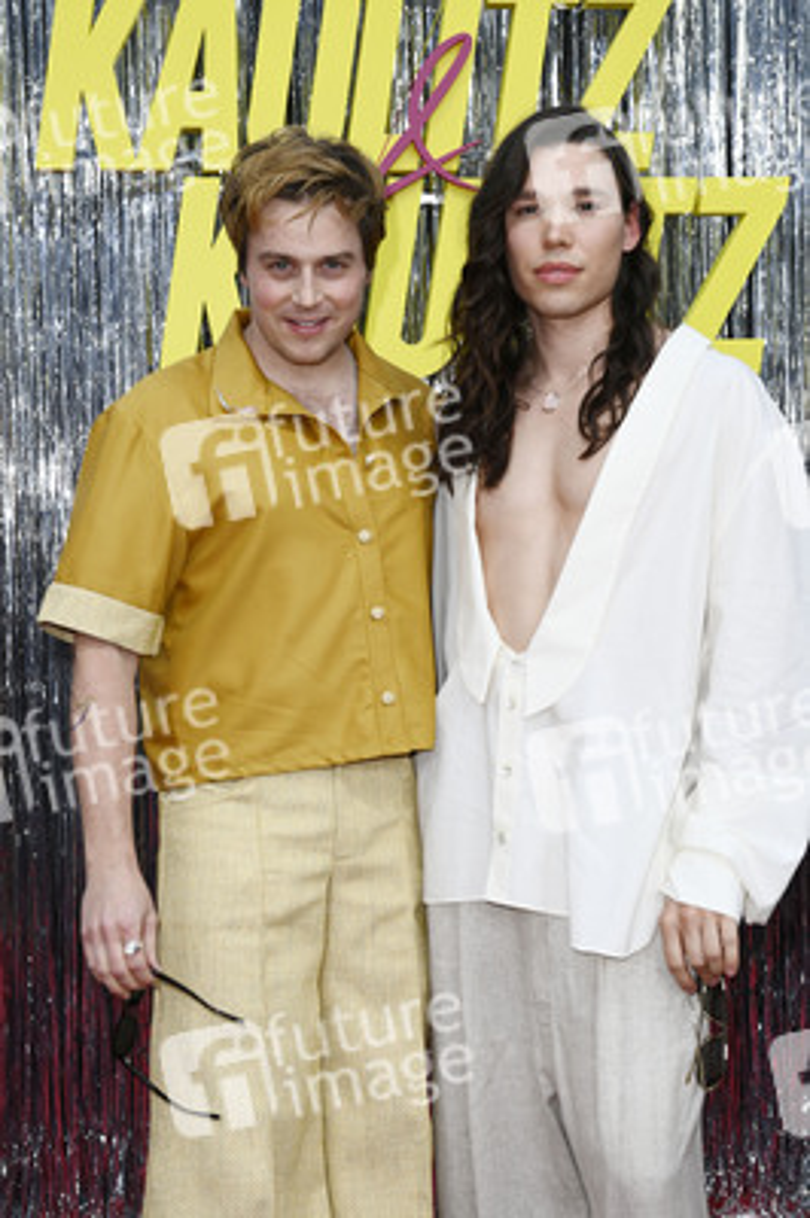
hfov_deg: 21.9
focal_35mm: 62
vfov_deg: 32.4
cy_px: 609
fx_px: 2096
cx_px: 405
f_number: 5.6
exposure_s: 1/320
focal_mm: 62
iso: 400
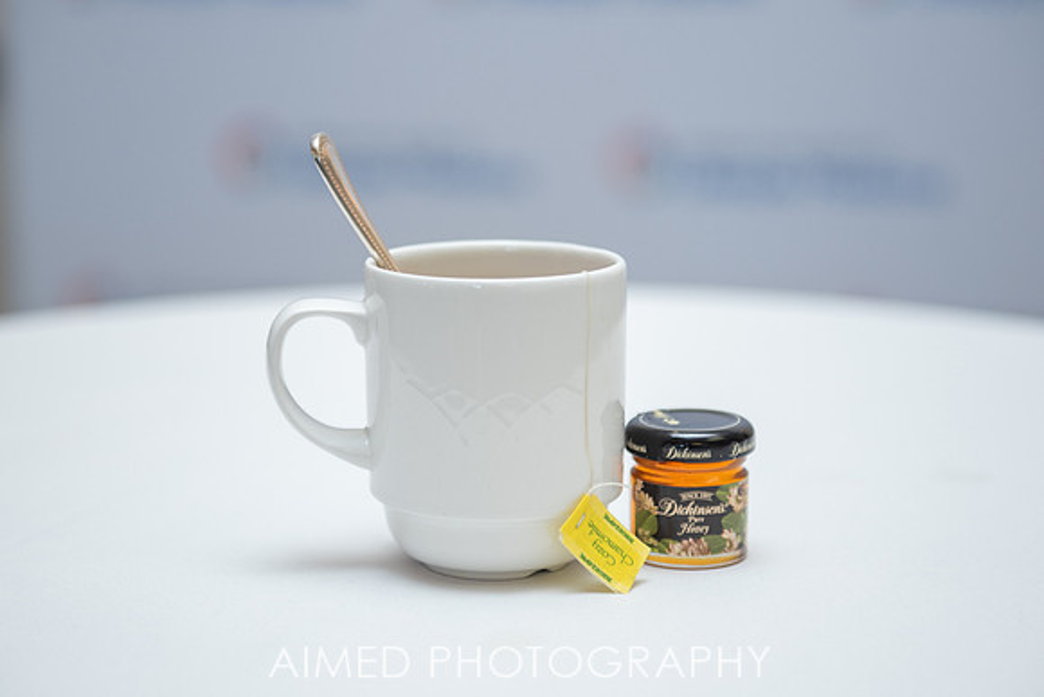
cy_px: 372
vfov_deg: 16.4
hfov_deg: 24.4
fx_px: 2413
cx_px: 517
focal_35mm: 83
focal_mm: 70
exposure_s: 1/200
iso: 500
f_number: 2.8
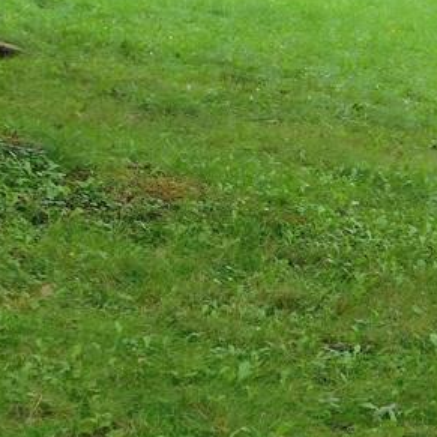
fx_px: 2000
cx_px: 426
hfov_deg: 12.3
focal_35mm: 140
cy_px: 89
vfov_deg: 12.4
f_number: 3.7
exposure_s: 1/160
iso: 125
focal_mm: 8
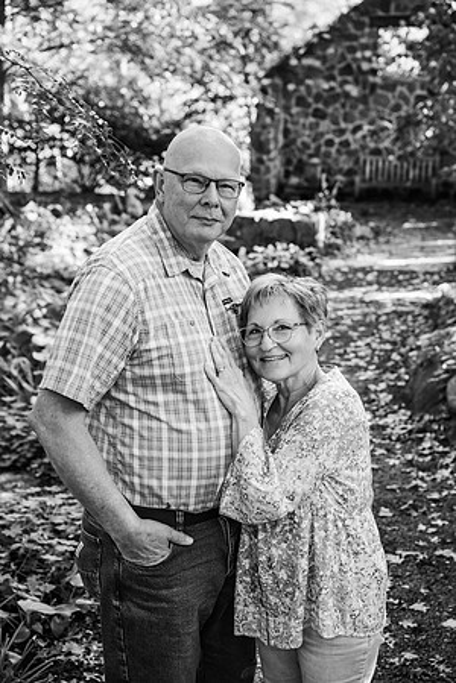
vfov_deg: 38.9
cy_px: 342
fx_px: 969
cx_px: 228
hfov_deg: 26.5
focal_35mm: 51
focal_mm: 51
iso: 500
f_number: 4.5
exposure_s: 1/250
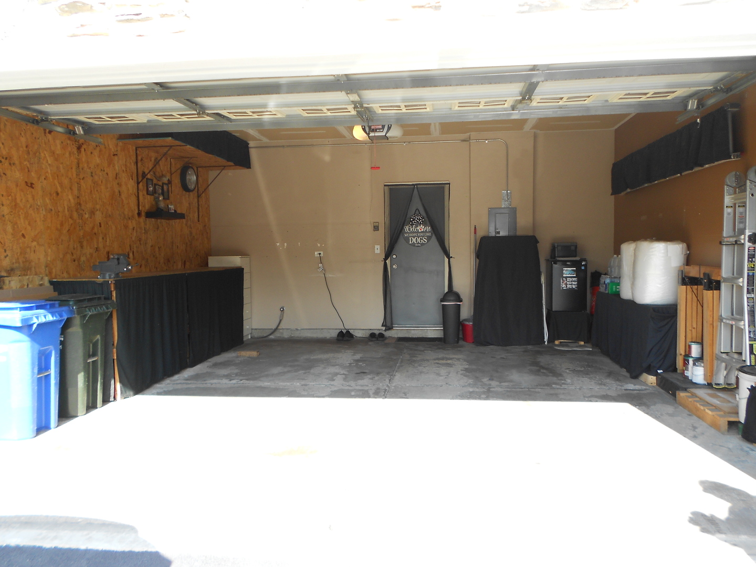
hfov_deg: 67.3
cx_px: 378
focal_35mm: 26
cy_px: 284
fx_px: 568
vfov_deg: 53.1
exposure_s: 1/100
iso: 80
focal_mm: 4.6
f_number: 3.2
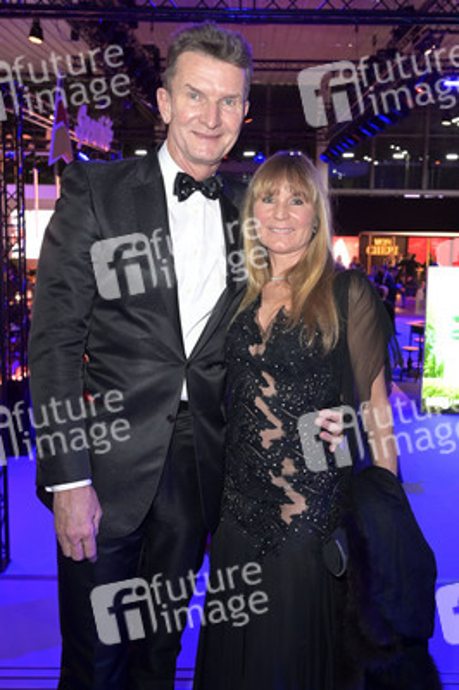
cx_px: 230
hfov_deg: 37.8
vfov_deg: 54.5
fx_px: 670
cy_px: 345
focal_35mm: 35
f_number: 5
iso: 2500
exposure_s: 1/50
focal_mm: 35
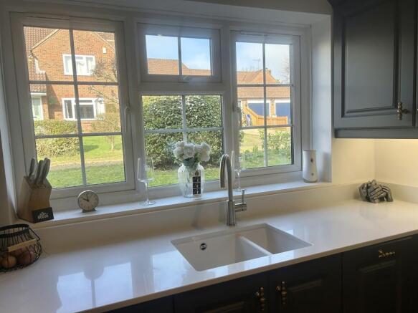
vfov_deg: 53.0
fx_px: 314
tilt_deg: -5.1
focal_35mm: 26
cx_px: 209
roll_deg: +2.8
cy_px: 156
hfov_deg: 67.3
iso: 50
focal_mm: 5.7
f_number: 1.5
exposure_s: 1/458
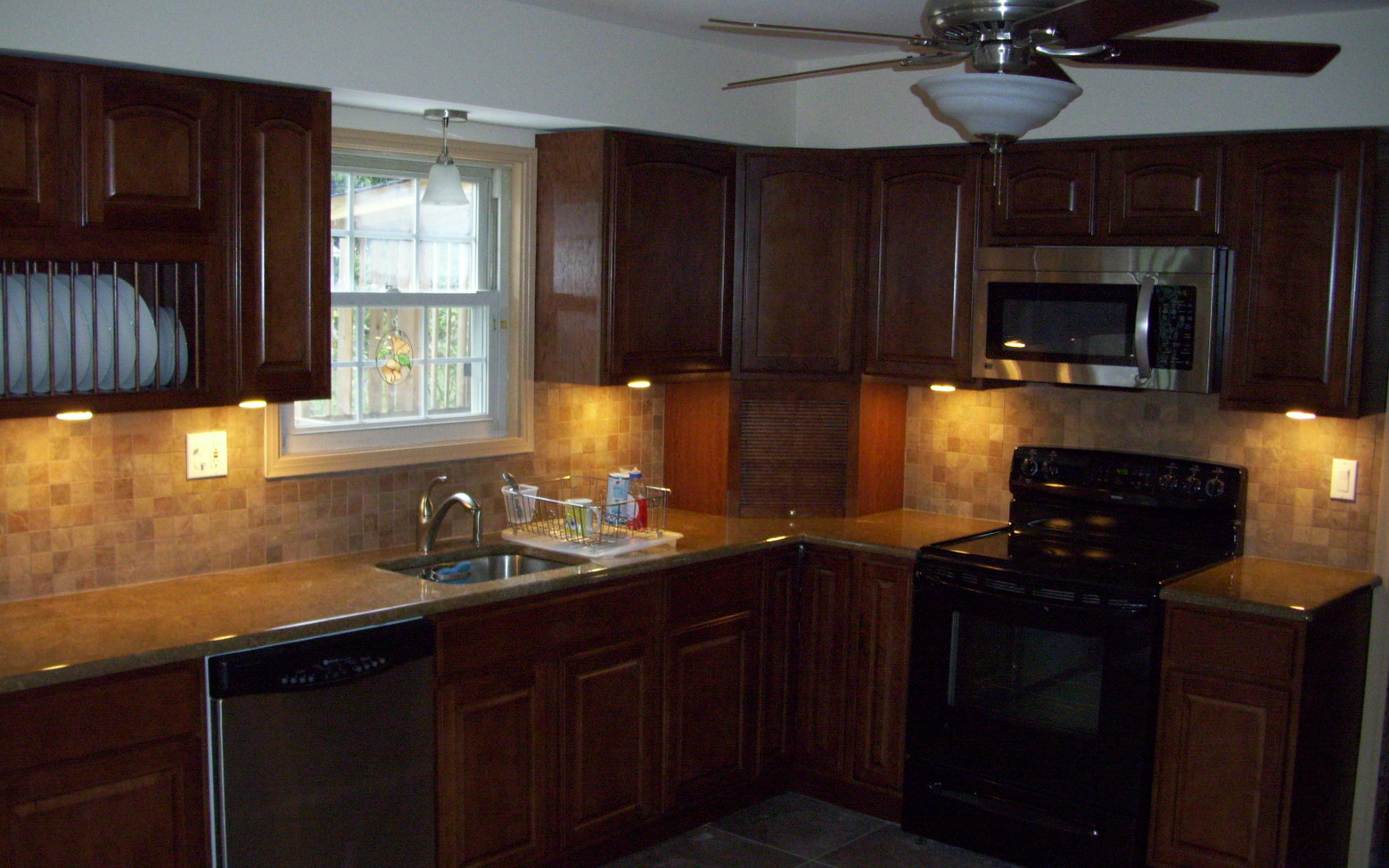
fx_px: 1401
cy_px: 467
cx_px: 685
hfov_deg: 52.7
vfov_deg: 34.4
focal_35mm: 37
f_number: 2.9
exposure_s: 1/40
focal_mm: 5.7
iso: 250
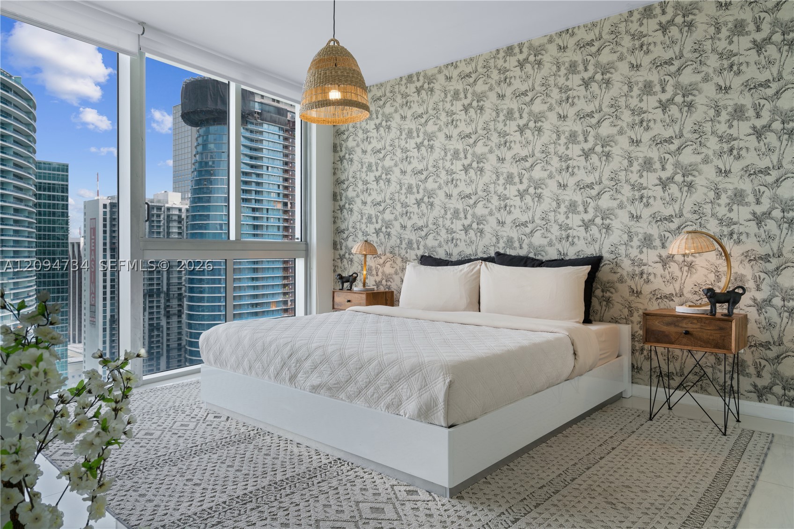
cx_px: 397
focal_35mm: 23
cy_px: 264
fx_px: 507
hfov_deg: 76.1
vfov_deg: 55.1
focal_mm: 23
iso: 400
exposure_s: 1/15
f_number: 8
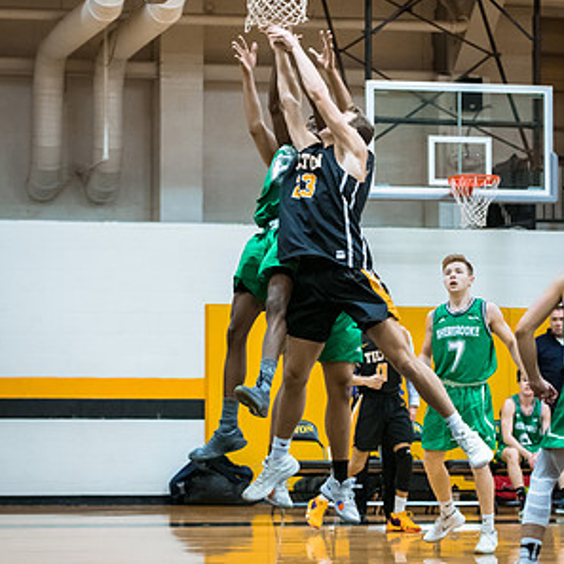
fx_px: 2489
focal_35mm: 135
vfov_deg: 12.9
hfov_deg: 12.9
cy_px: 270
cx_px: 281
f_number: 2.8
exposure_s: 1/400
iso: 3200
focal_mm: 70
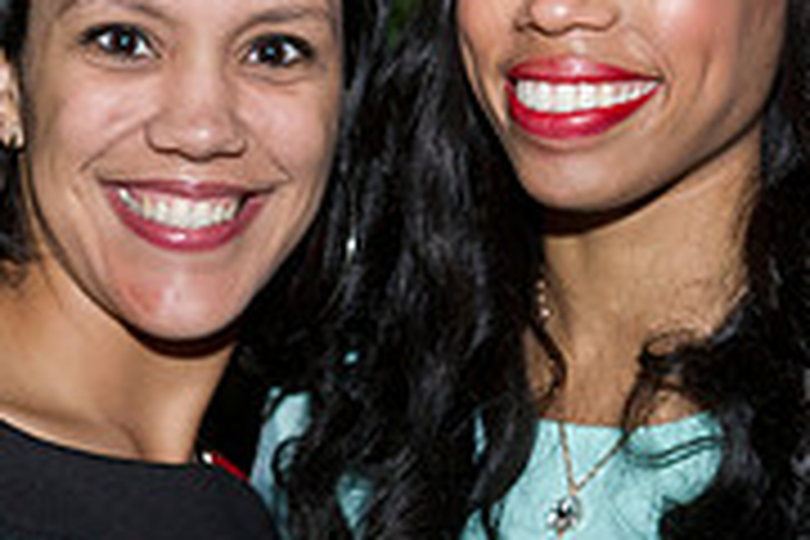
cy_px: 356
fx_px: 3982
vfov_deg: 7.8
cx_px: 153
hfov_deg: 11.6
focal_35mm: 177
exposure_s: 1/125
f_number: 4
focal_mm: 55
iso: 3200
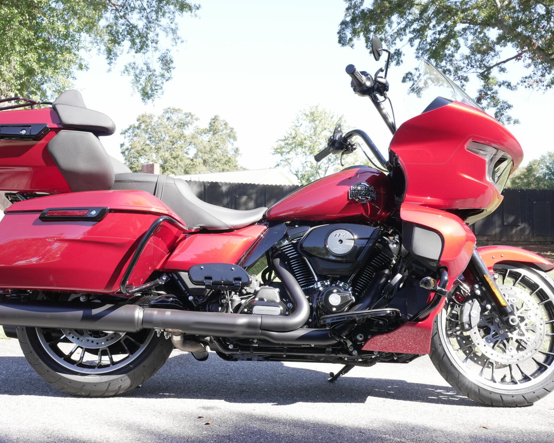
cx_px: 270
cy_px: 219
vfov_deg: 32.8
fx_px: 754
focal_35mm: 46
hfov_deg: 40.3
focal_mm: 40
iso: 800
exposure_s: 1/100
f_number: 11
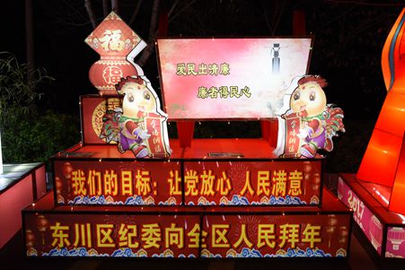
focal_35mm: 32
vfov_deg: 41.1
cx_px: 202
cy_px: 135
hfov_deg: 58.7
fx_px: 360
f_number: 5.6
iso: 1600
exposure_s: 1/125
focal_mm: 32
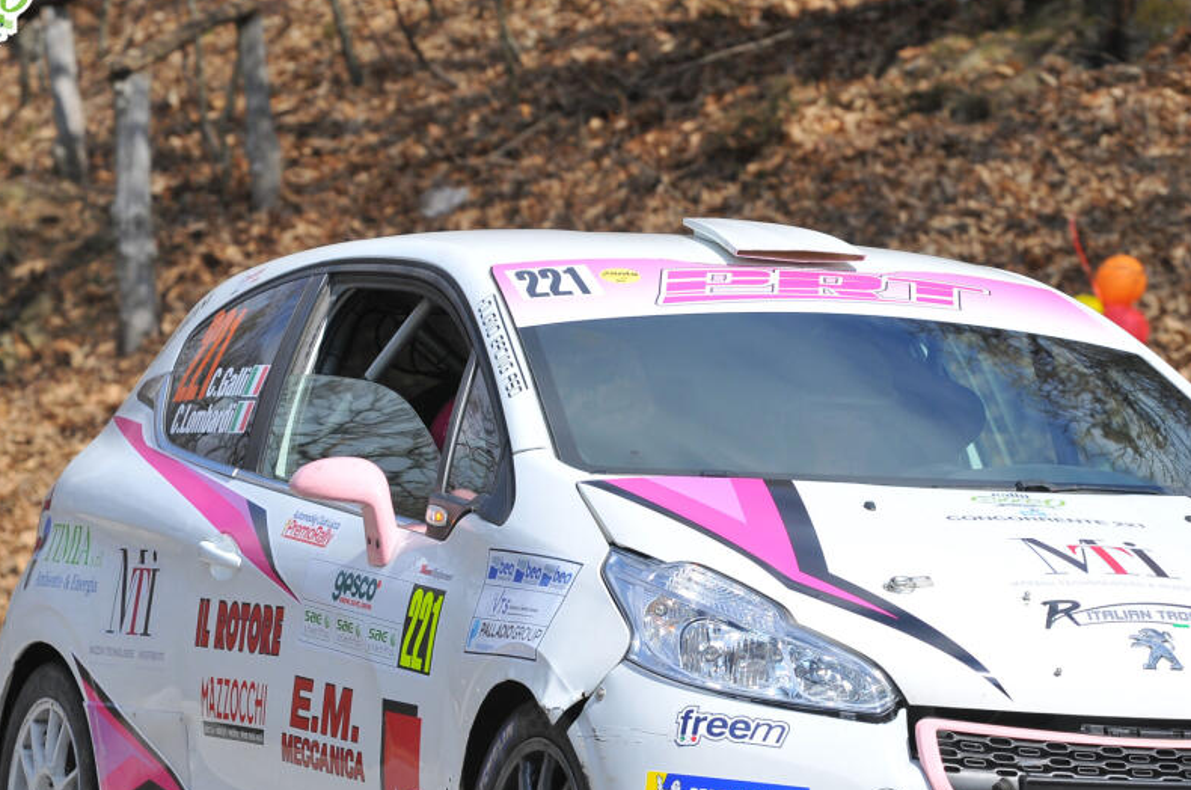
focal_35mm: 308
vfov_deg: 4.4
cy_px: 518
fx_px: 10165
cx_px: 775
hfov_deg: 6.7
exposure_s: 1/1000
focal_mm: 135
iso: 200
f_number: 6.3
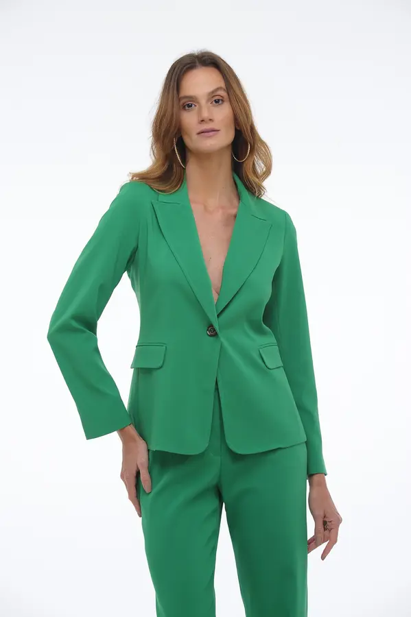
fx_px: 2314
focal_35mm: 135
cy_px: 308
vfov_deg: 15.2
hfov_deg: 10.1
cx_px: 206
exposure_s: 1/160
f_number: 9
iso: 200
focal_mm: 135
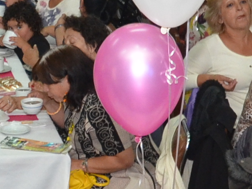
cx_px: 3
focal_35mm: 194
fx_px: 1412
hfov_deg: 10.1
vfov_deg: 7.6
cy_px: 137
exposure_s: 1/60
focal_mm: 24
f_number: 8
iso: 1600
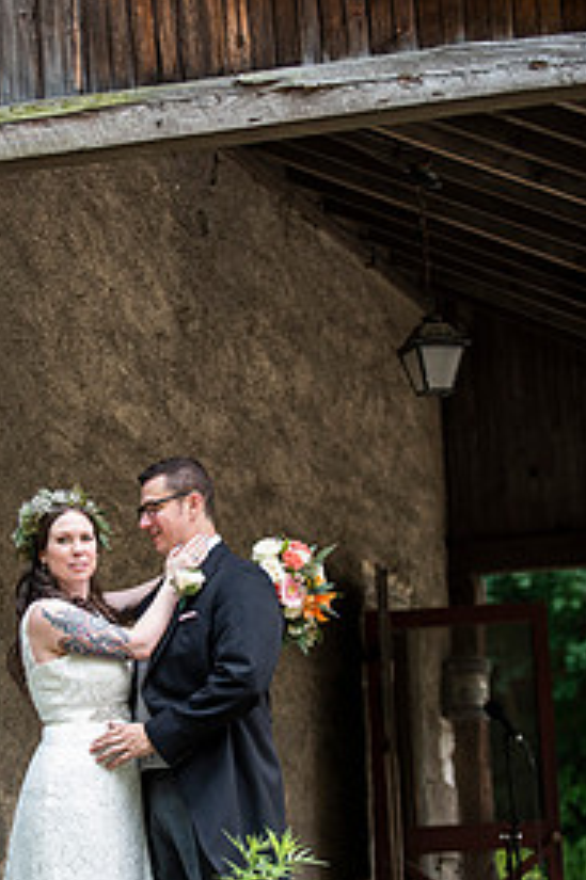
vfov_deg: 15.6
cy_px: 531
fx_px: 3202
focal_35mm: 131
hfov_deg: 10.4
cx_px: 134
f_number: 2.8
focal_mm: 80
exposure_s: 1/1600
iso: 640
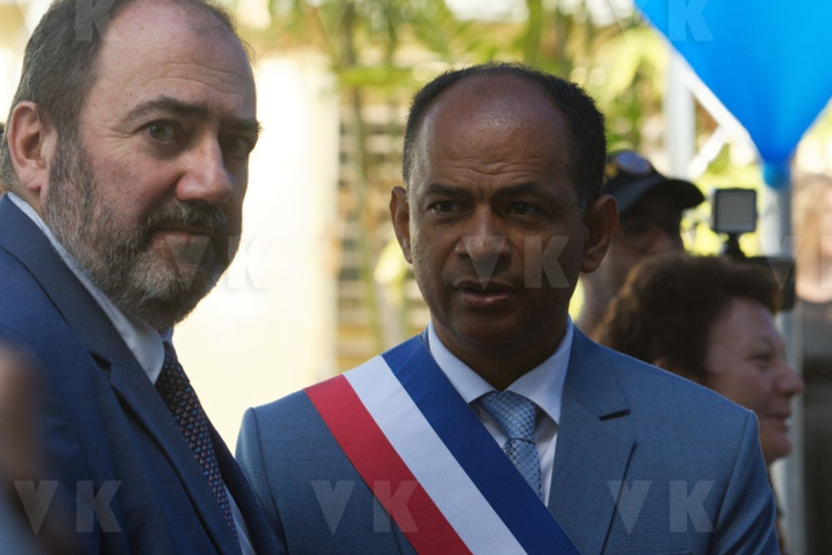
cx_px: 363
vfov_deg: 6.3
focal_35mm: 217
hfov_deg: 9.5
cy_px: 311
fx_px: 5016
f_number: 6.3
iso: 500
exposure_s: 1/250
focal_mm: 112
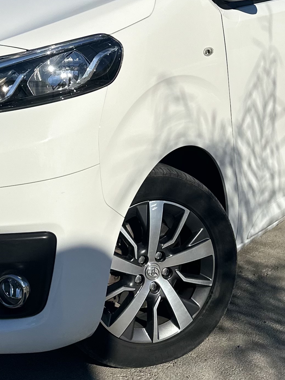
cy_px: 6
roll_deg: +1.3
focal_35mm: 70
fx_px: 768
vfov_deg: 26.4
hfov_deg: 20.9
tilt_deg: -1.6
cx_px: 85
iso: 80
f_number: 1.78
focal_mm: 6.86
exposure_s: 1/10753
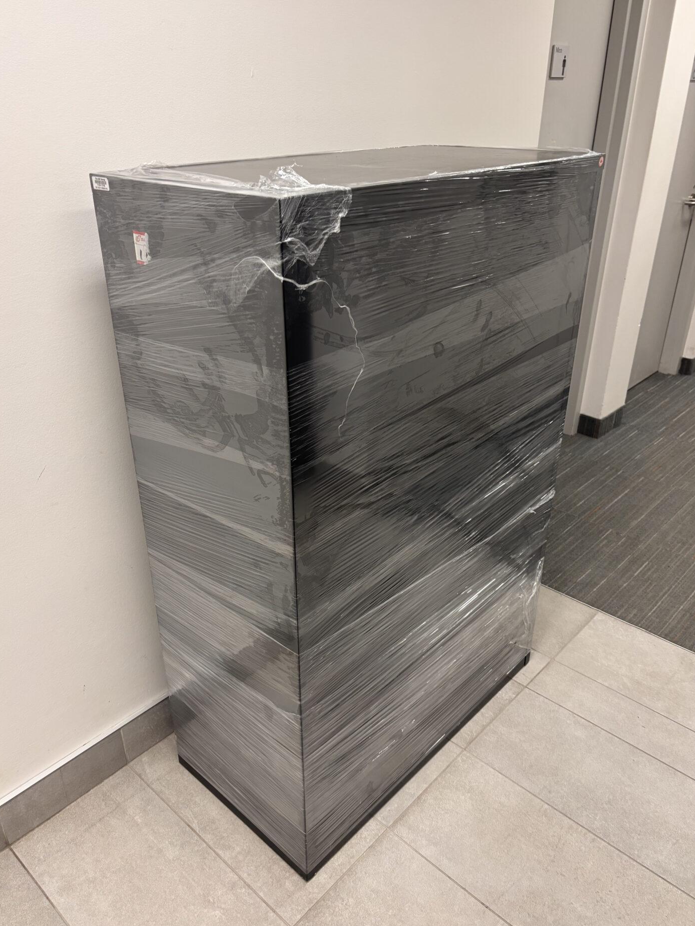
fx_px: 723
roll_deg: -0.2
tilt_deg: -27.7
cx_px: 340
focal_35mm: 27
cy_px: 464
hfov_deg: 51.4
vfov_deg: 65.3
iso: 100
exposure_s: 1/60
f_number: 1.6
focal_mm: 5.96
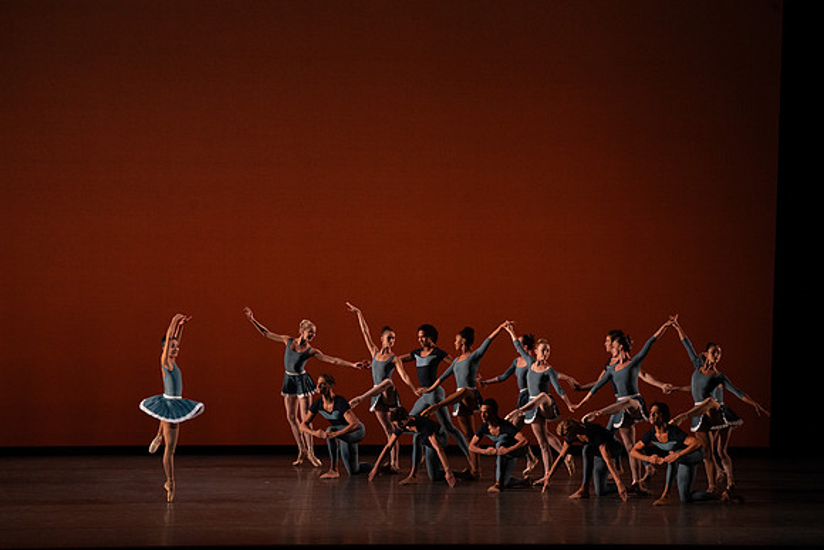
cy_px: 275
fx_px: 3663
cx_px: 412
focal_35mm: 160
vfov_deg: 8.6
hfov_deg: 12.8
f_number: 9
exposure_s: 1/400
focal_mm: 160
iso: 5000
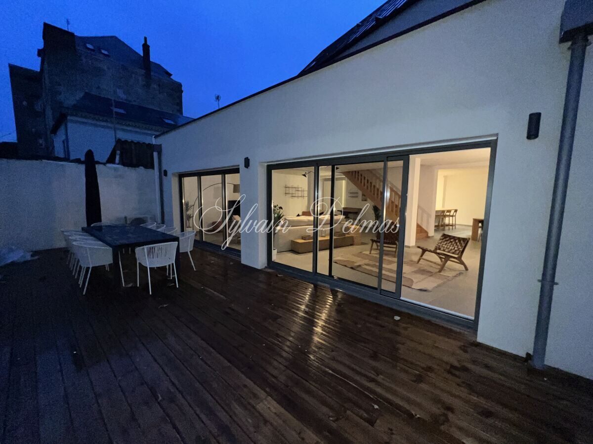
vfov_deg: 89.9
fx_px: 223
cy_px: 222
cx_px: 296
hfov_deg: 106.2
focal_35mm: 13
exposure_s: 1/25
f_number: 1.8
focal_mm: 1.57
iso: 400
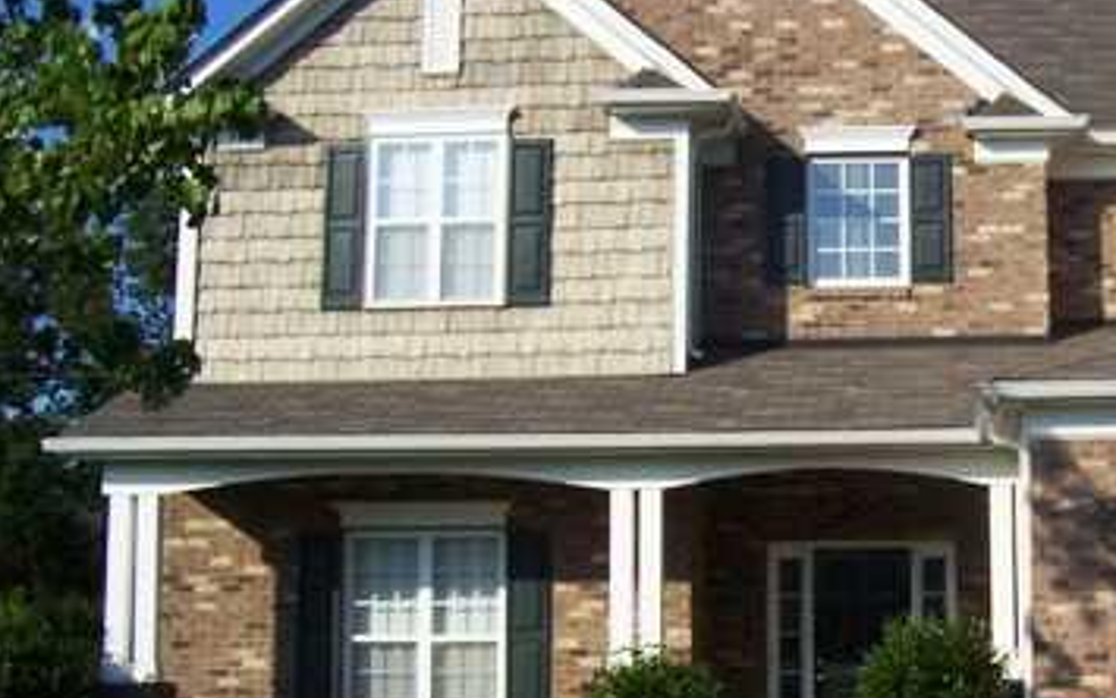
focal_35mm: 65
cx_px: 943
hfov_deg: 30.5
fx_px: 1977
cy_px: 415
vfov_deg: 20.0
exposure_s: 1/1500
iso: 160
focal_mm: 5.6
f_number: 5.6
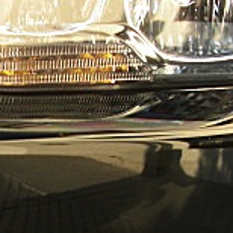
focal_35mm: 132
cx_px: -139
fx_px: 1005
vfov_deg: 13.1
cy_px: 222
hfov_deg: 12.4
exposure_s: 1/125
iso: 100
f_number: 2.8
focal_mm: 6.3
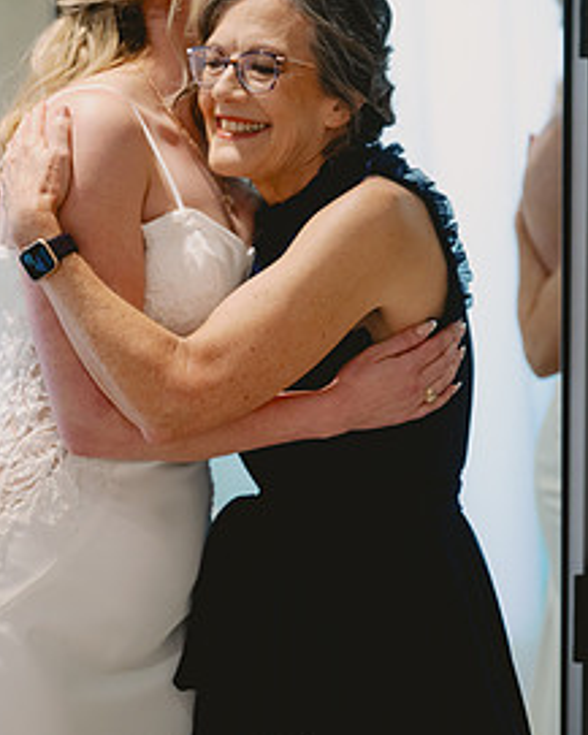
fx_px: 2370
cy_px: 323
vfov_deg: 17.6
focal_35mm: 109
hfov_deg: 14.1
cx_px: 224
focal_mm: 70
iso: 800
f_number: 2.8
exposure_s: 1/200
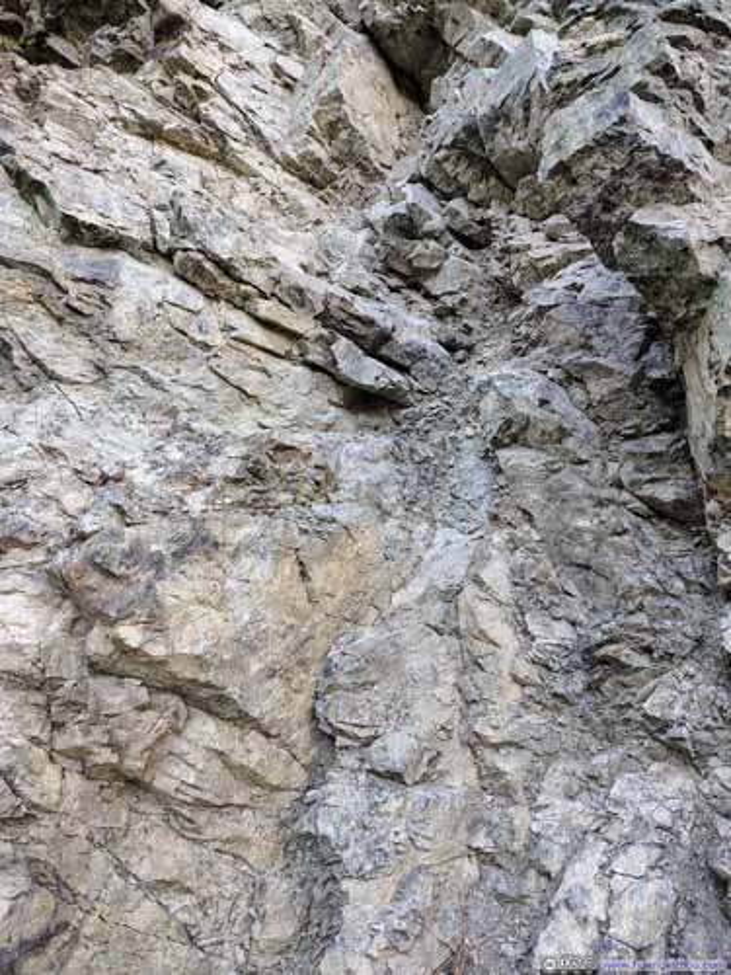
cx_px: 366
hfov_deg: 56.8
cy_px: 488
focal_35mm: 24
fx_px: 676
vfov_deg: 71.6
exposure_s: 1/110
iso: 229
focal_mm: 5.56
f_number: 1.8
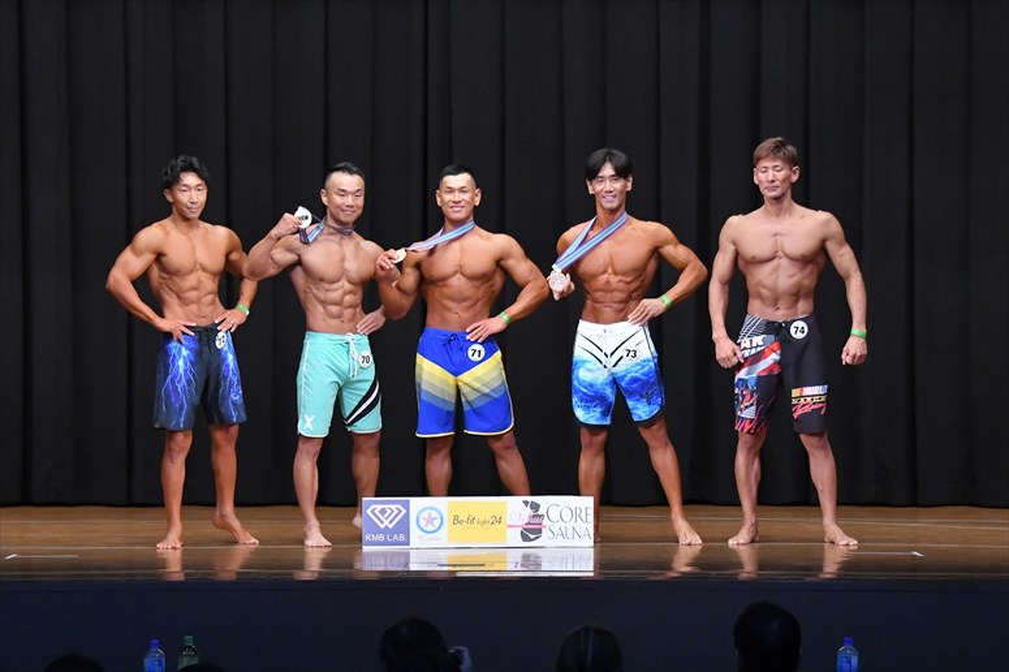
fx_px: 4202
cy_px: 336
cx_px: 504
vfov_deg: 9.1
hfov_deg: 13.7
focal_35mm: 150
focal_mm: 100
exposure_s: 1/400
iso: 8000
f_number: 5.6
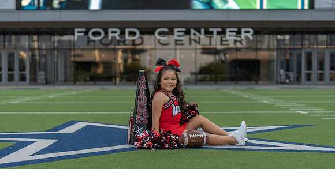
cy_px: 111
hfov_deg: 28.5
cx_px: 168
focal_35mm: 76
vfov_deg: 14.6
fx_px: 661
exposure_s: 1/320
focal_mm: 70
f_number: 2.8
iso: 100
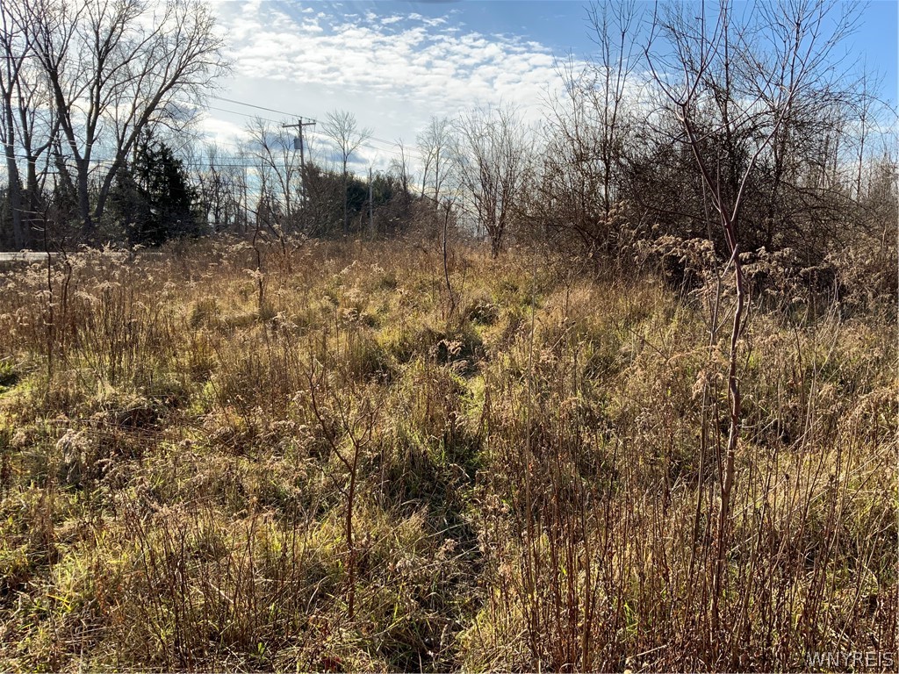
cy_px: 337
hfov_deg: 61.7
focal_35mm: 29
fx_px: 753
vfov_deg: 48.2
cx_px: 450
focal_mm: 3
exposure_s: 1/1490
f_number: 1.8
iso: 16
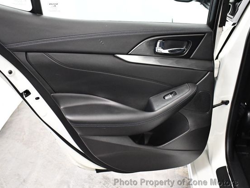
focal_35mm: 40
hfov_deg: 46.7
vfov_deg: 36.0
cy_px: 94
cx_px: 109
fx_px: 289
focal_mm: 18
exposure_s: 1/80
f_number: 3.5
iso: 3200
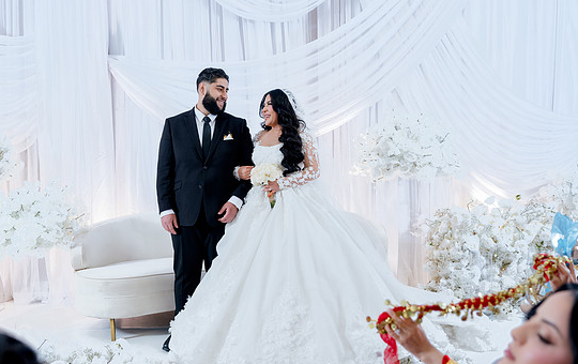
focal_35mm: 34
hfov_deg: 56.3
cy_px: 211
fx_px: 537
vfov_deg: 37.4
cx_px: 243
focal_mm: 28
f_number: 2.8
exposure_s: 1/160
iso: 800
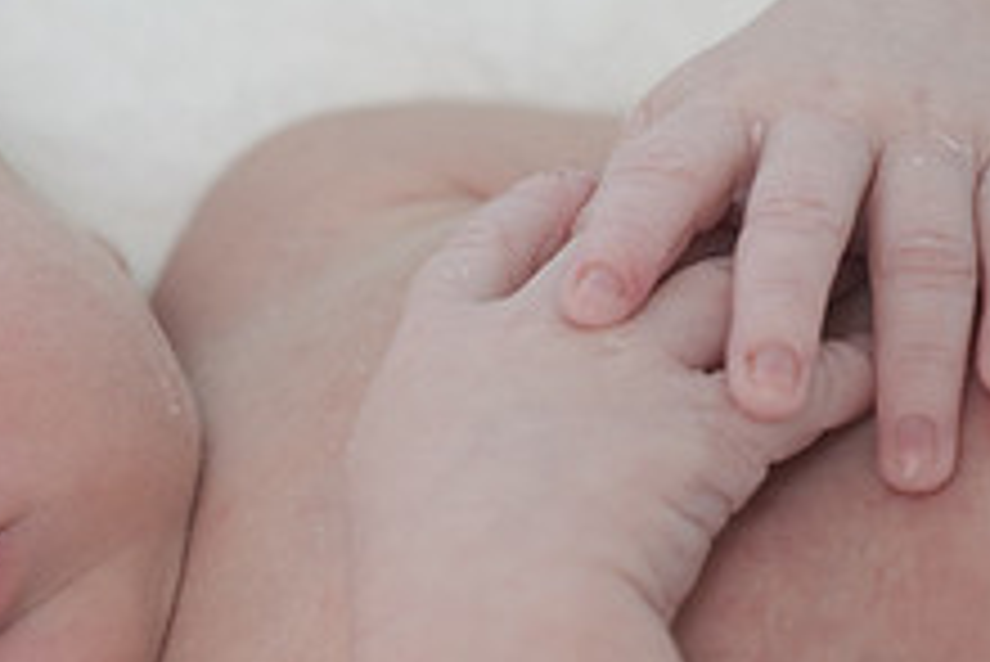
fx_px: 5586
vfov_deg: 6.8
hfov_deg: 10.1
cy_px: 502
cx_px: 9
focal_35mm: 203
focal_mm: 51.6
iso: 800
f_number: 4
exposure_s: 1/170
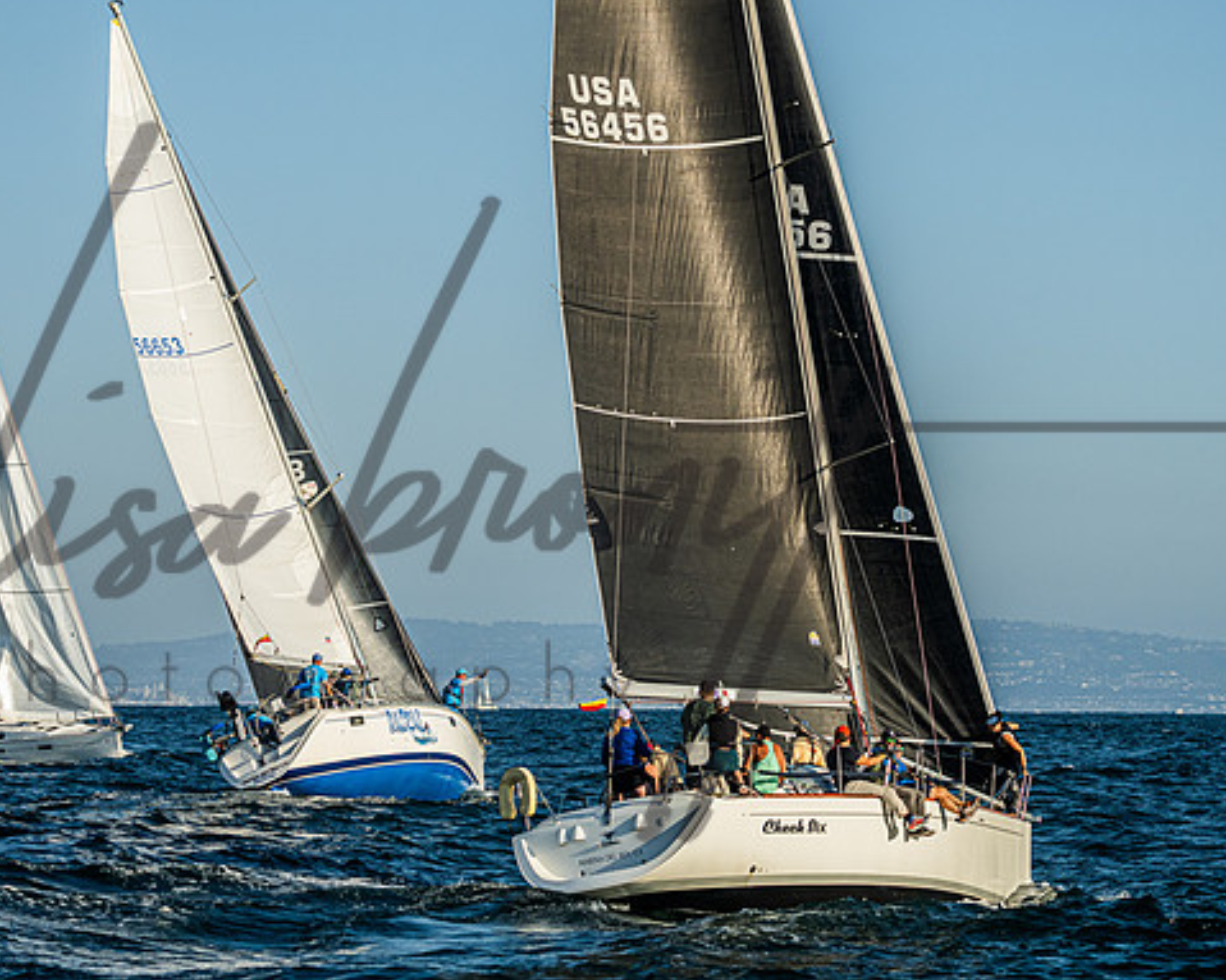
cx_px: 680
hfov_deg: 13.5
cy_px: 395
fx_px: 5188
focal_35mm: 143
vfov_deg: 10.8
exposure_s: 1/5000
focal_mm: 100
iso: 400
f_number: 5.6
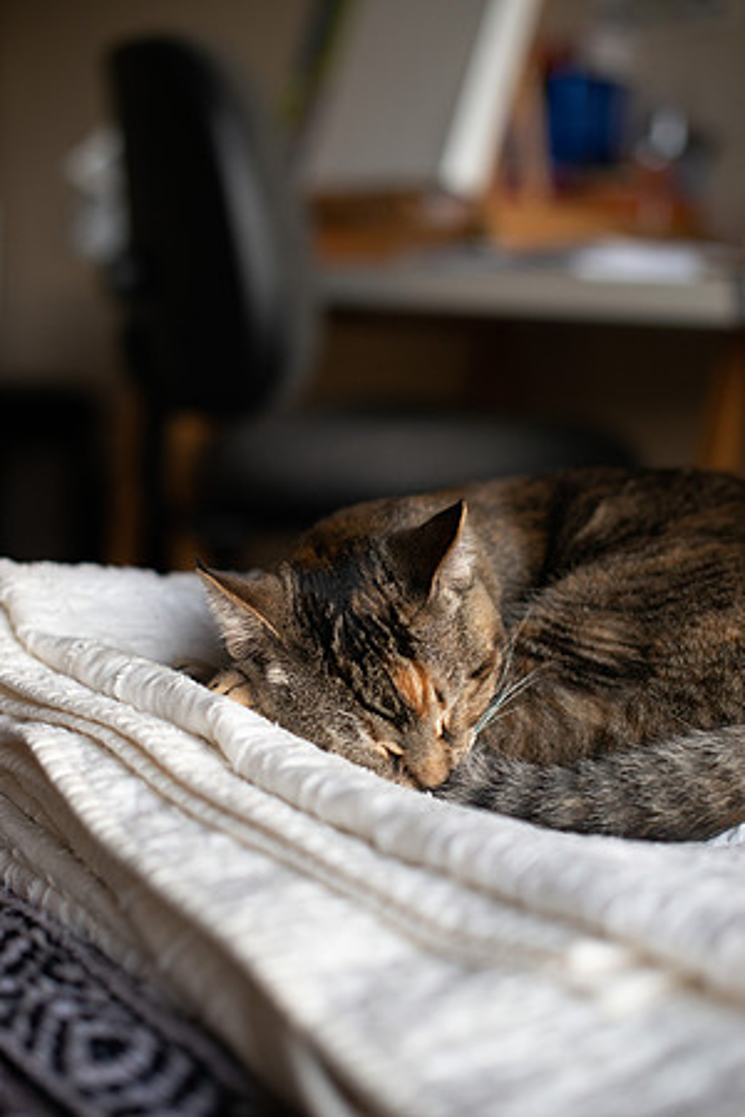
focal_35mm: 50
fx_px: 1552
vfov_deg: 39.6
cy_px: 558
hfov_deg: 27.0
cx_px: 372
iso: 1000
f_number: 2.5
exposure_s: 1/320
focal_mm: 50
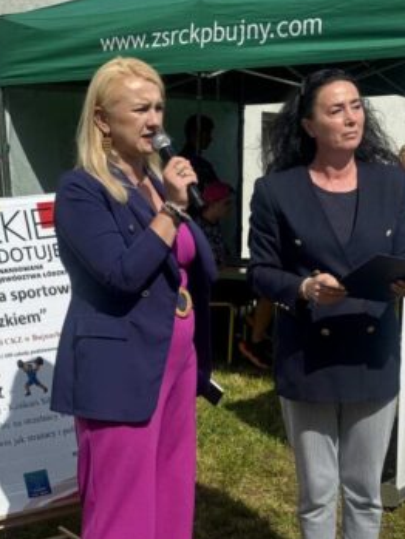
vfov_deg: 29.3
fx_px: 1029
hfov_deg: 22.2
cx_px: 153
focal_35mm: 66
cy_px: 335
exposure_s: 1/2513
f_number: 1.78
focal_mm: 6.76
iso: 64
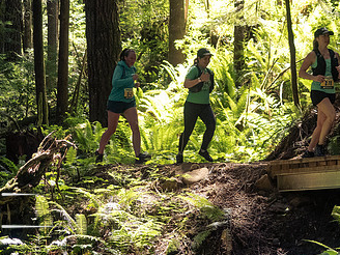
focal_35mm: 124
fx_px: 1218
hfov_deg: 15.8
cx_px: 245
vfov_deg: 11.9
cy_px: 80
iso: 1250
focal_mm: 34
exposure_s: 1/1000
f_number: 2.8
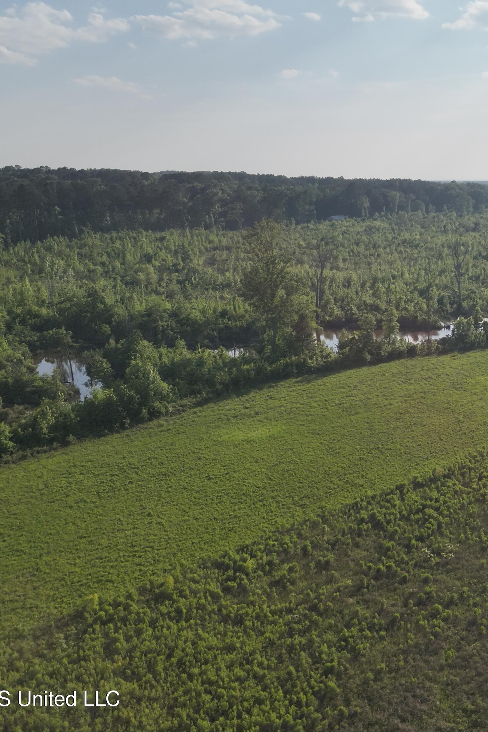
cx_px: 397
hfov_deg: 37.4
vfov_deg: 55.8
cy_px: 359
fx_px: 691
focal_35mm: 34
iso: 110
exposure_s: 1/2500
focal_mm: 4.4
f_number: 2.8
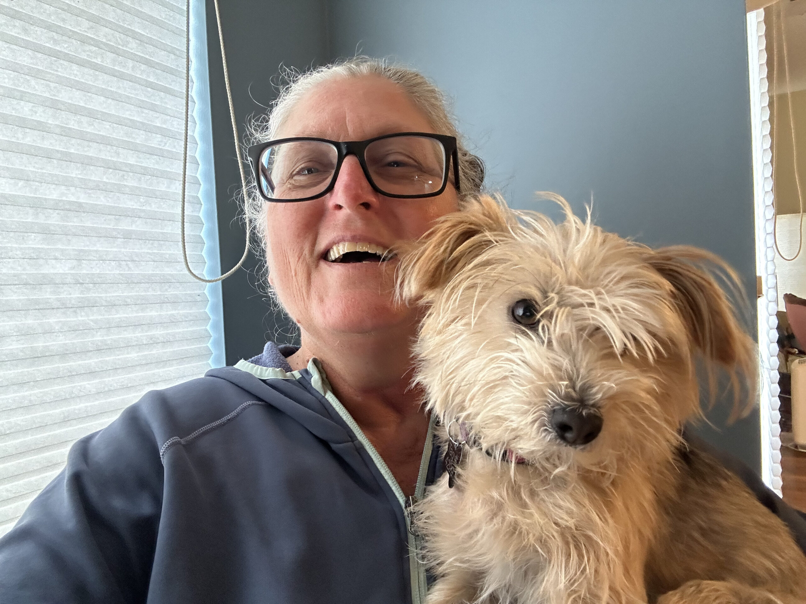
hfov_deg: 73.9
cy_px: 302
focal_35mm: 23
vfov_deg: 58.9
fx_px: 536
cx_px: 403
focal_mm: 2.69
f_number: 1.9
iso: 250
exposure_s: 1/30
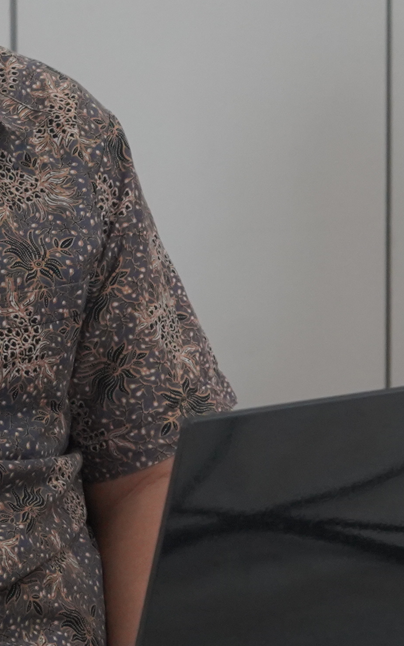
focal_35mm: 178
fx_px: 3136
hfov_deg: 7.1
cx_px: 845
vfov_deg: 11.6
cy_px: -15
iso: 1600
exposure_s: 1/160
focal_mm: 43
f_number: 5.6
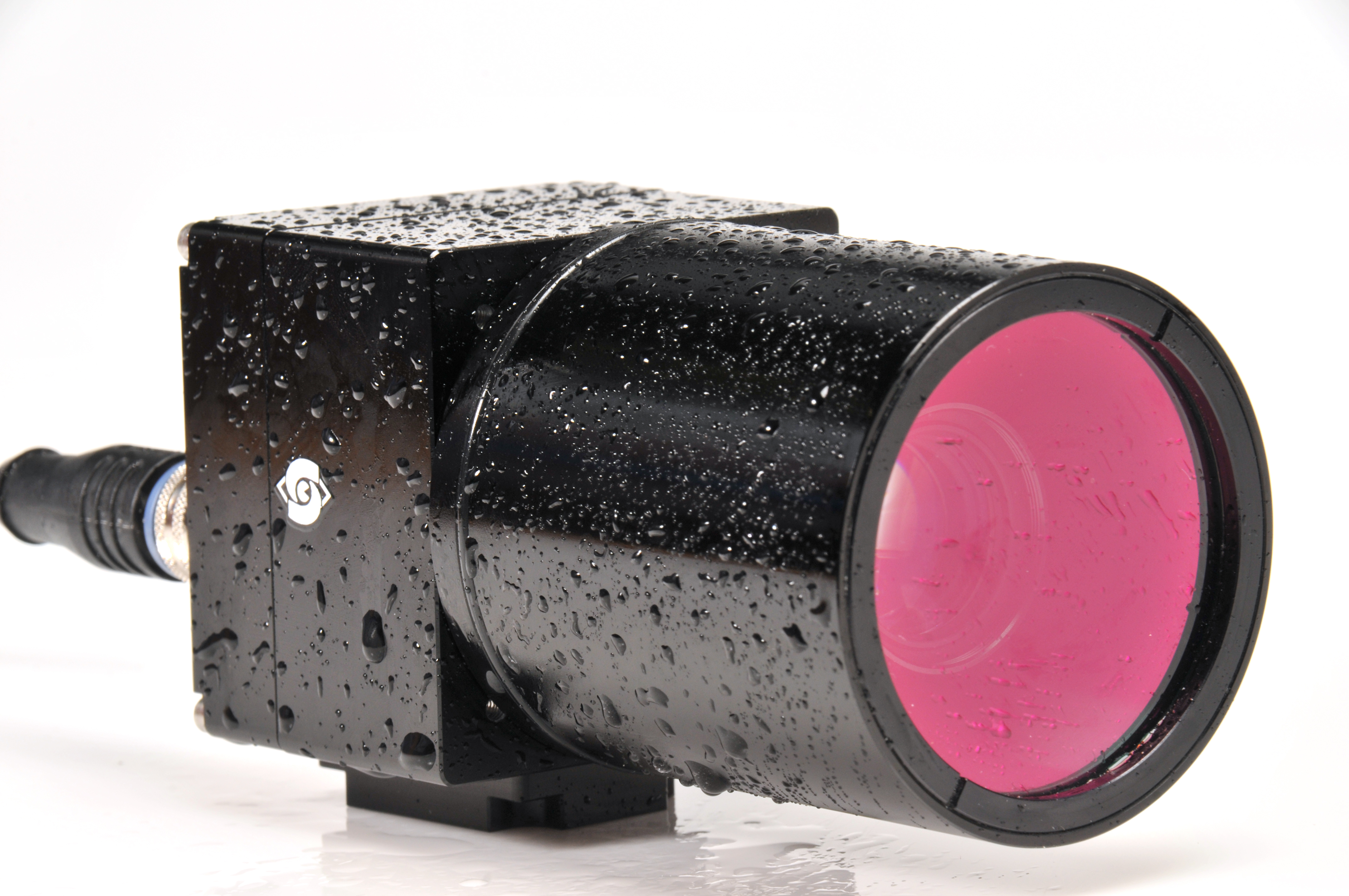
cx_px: 674
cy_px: 448
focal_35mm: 300
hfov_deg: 6.9
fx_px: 11228
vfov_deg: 4.6
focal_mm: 200
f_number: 25
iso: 200
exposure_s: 1/60
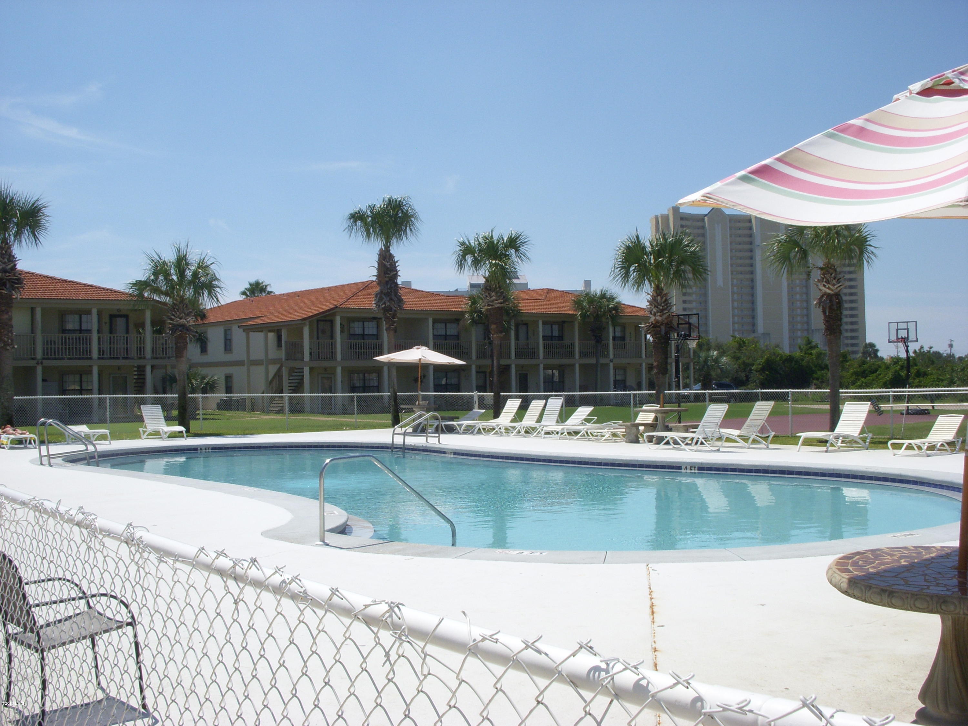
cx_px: 484
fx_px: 1063
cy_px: 363
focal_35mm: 38
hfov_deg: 49.0
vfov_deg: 37.7
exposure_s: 1/500
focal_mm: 6.3
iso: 100
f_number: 6.6
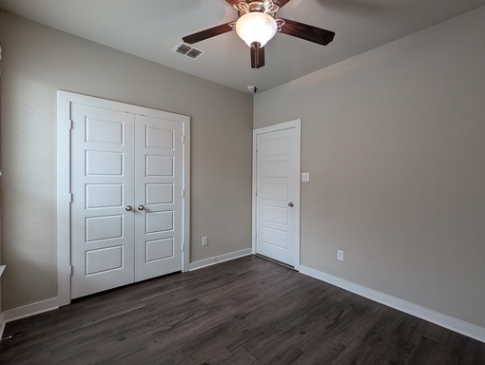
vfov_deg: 81.9
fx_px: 210
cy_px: 182
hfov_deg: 98.1
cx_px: 248
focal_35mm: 15
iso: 53
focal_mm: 2.02
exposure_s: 1/123
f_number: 1.7
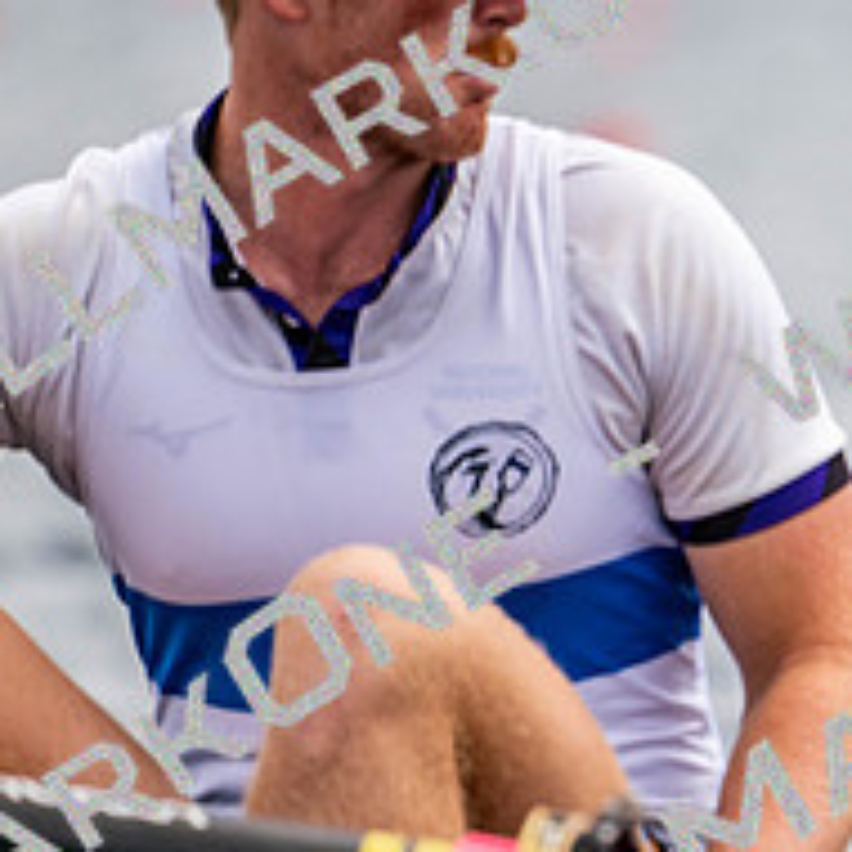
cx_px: 1287
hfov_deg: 1.7
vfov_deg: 1.7
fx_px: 28849
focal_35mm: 1036
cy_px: 437
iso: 250
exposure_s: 1/2500
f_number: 4.5
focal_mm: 400
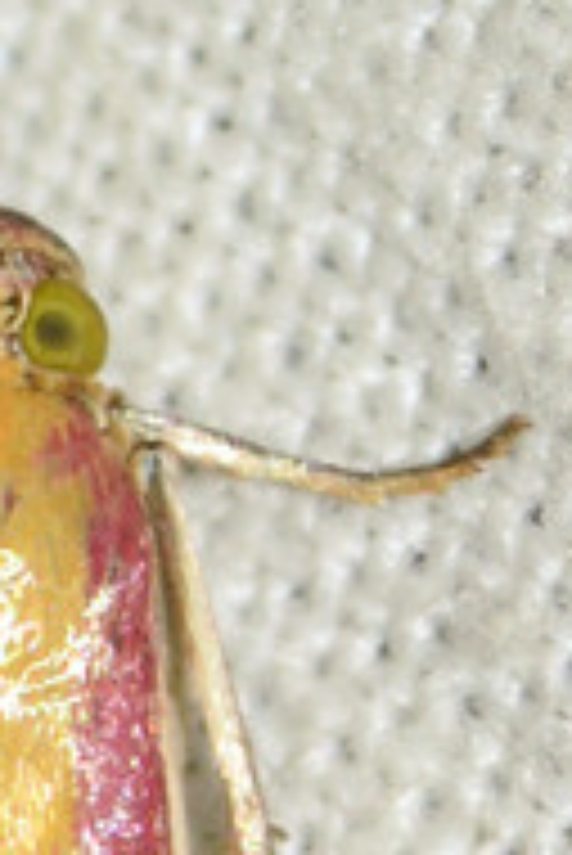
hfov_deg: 2.7
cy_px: 1251
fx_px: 12013
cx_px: -27
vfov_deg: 4.1
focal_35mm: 505
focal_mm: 100
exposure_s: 1/200
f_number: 13
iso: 100
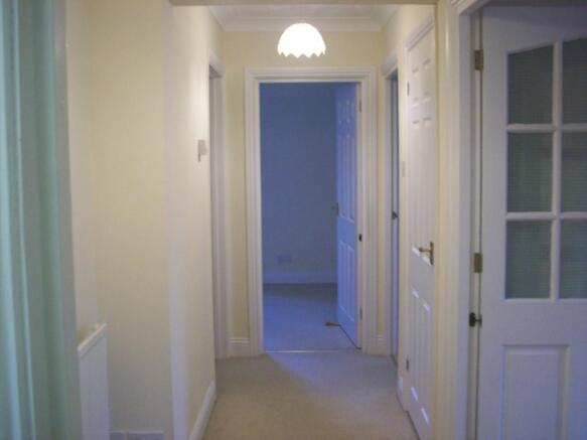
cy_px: 220
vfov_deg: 38.7
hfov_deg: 50.1
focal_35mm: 37
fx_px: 627
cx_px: 294
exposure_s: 1/19.6
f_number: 2.8
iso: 160
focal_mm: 6.2
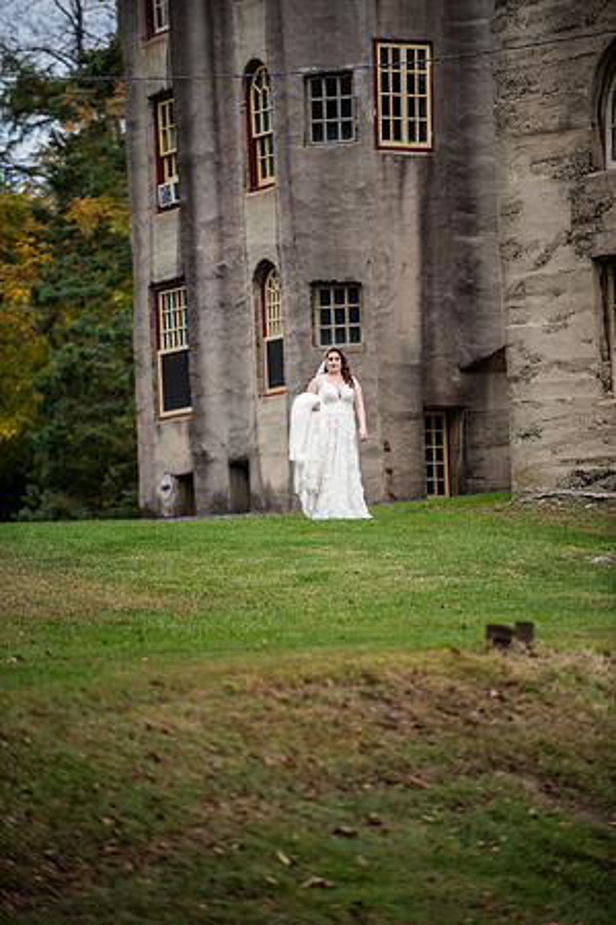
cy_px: 462
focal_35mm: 200
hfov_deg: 6.9
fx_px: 5133
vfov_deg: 10.3
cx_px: 308
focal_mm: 200
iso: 320
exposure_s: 1/2500
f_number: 2.8
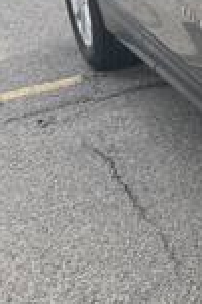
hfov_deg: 9.9
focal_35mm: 115
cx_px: 543
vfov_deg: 17.6
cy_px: 36
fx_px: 968
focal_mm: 5.96
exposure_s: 1/1550
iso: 64
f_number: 1.6
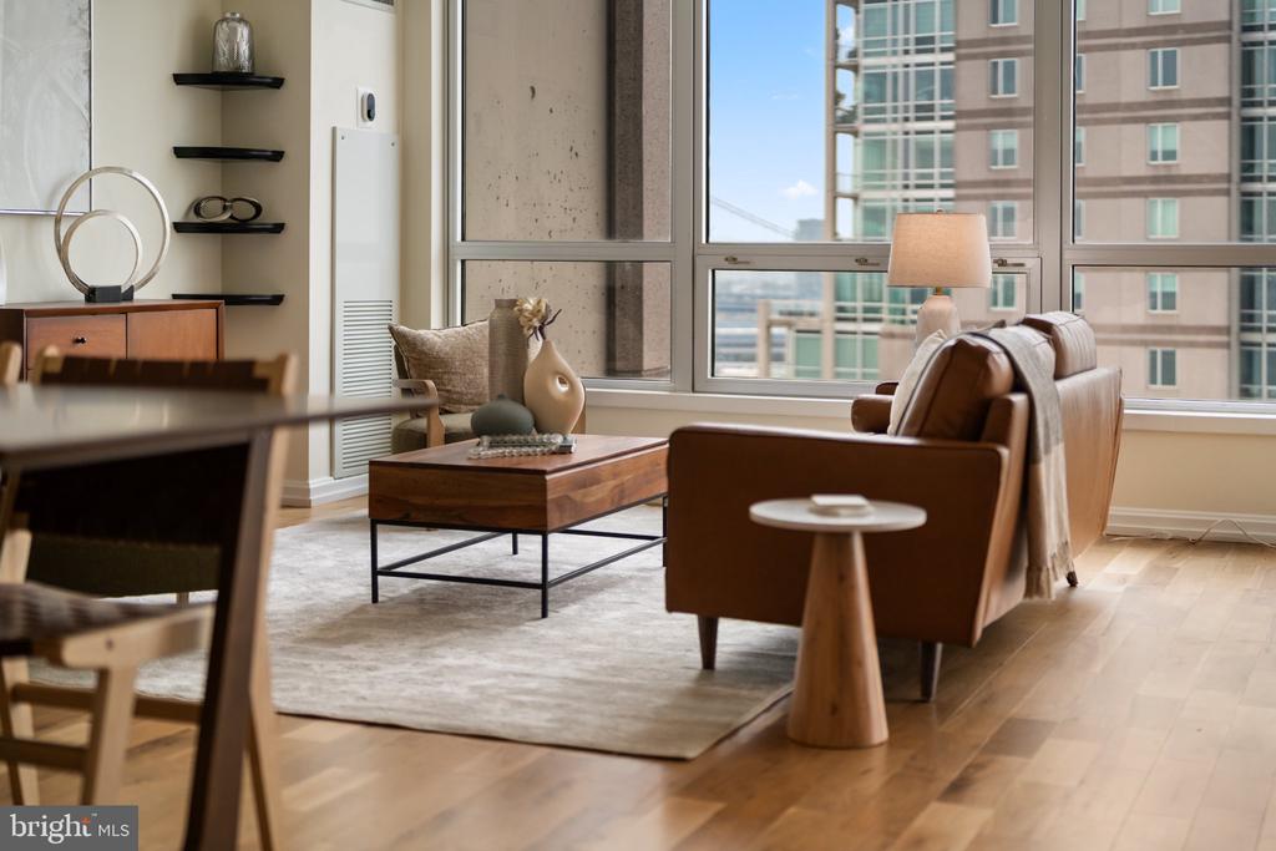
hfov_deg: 39.6
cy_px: 426
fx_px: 1772
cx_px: 638
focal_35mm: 50
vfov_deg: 27.0
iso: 250
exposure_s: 1/1600
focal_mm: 50
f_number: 1.4
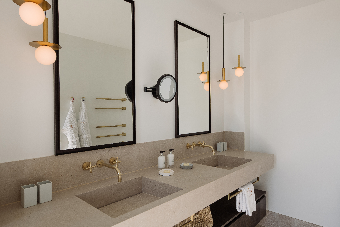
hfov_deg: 73.7
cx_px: 170
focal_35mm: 24
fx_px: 227
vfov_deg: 53.1
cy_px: 114
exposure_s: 1/40
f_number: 10
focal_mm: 24
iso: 160
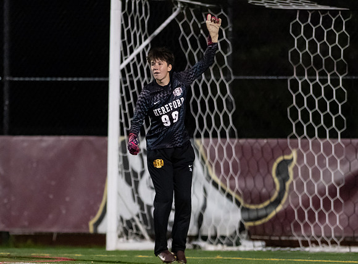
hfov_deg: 3.4
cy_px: 165
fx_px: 6010
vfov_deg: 2.5
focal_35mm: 584
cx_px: 162
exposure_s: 1/500
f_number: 2.8
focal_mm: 300
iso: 9000
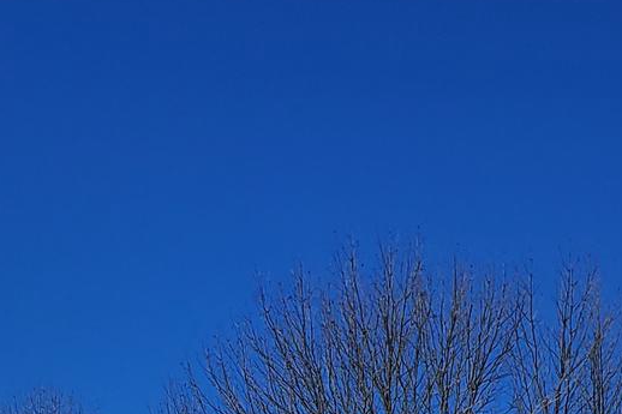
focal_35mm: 107
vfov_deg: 11.3
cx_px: 149
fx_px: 1848
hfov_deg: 19.0
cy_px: 886
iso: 50
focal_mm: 4.3
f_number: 2.4
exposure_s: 1/3861
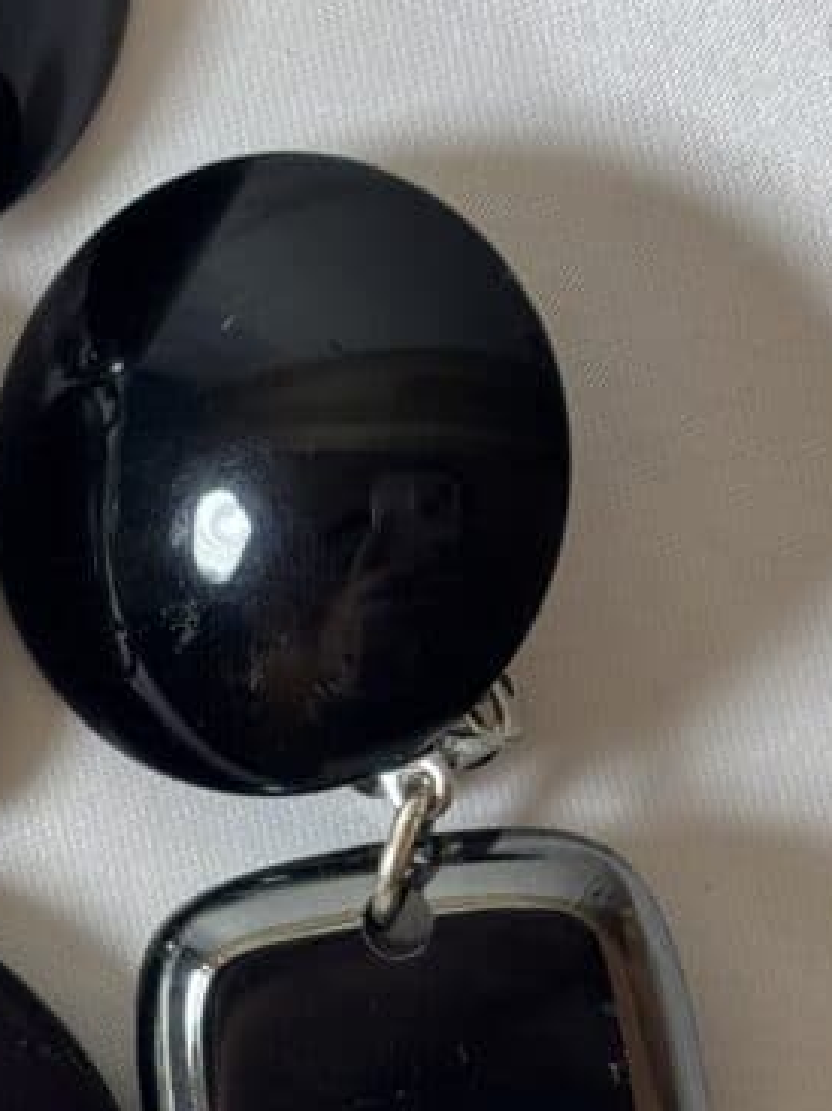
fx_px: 4649
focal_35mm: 145
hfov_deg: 10.2
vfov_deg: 13.6
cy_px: 872
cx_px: 148
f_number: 1.6
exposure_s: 1/100
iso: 32
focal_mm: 5.96
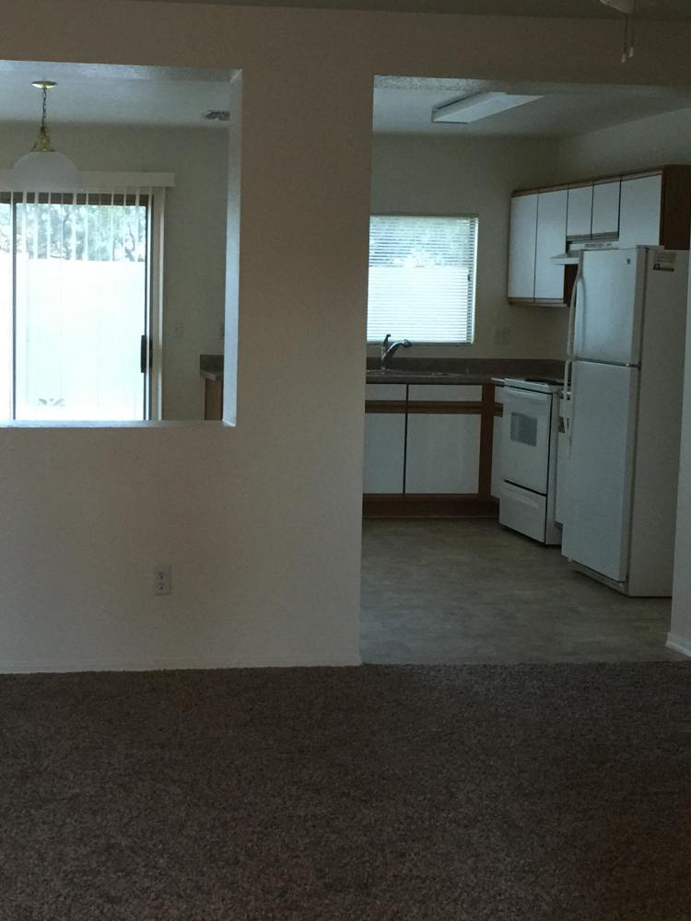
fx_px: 1544
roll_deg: -1.3
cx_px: 205
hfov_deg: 25.0
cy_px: 454
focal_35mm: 58
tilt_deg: -6.5
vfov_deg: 33.2
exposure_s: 1/15
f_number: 2.2
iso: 125
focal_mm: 4.15
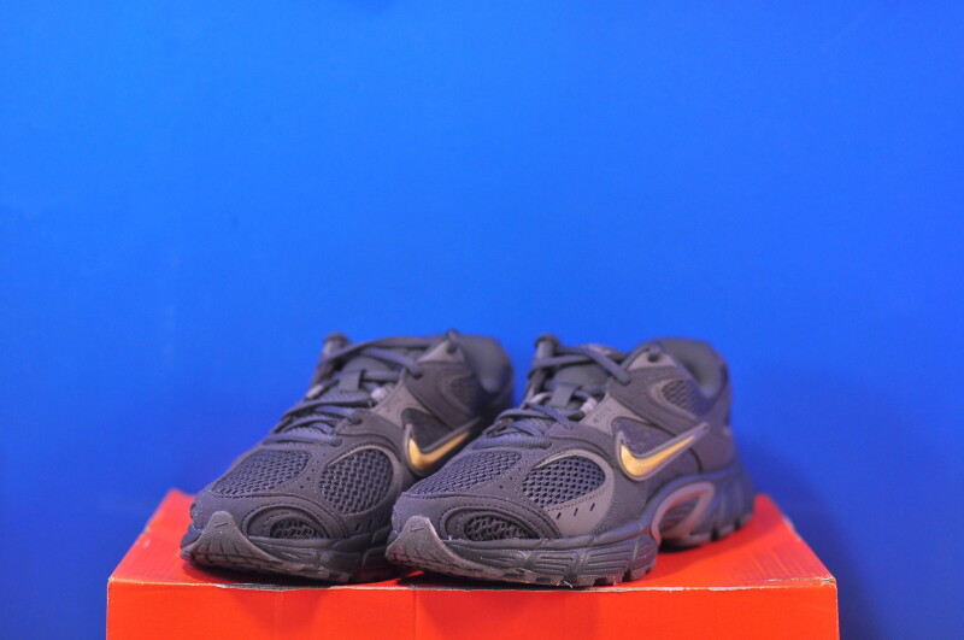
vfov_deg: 18.1
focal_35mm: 75
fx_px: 2005
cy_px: 320
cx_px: 482
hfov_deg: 27.0
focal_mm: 50
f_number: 2.2
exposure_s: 1/320
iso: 250
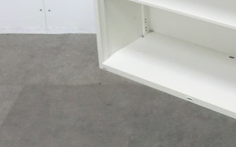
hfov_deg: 23.6
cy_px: -33
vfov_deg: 14.6
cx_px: 205
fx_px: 553
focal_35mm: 86
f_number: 3.9
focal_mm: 6.9
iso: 800
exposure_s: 1/50
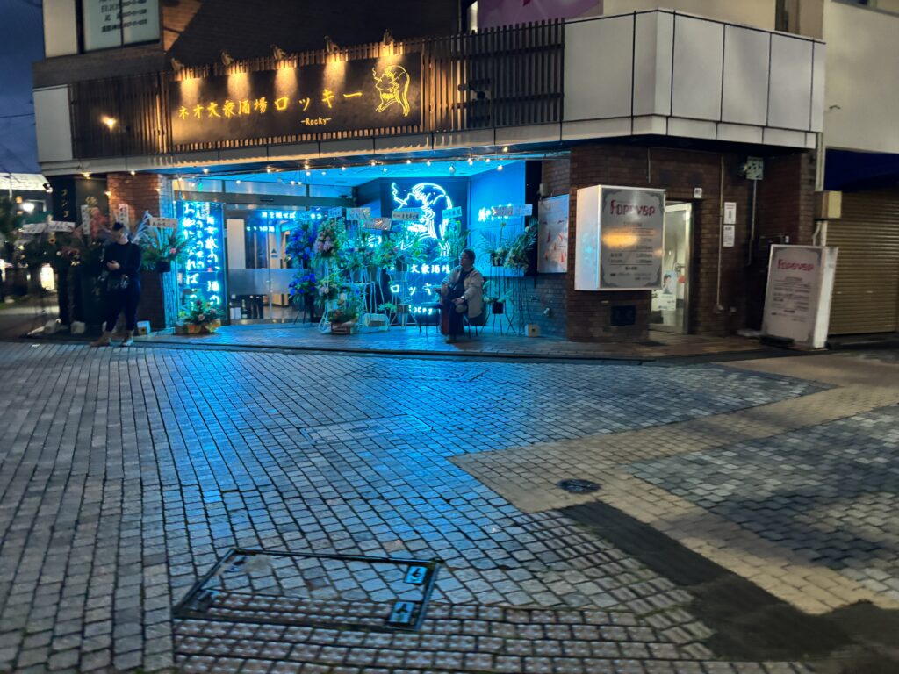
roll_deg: -1.6
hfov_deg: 67.3
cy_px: 337
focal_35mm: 26
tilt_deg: -3.0
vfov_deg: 53.1
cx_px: 450
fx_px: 675
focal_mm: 5.96
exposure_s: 1/40
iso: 500
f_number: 1.6
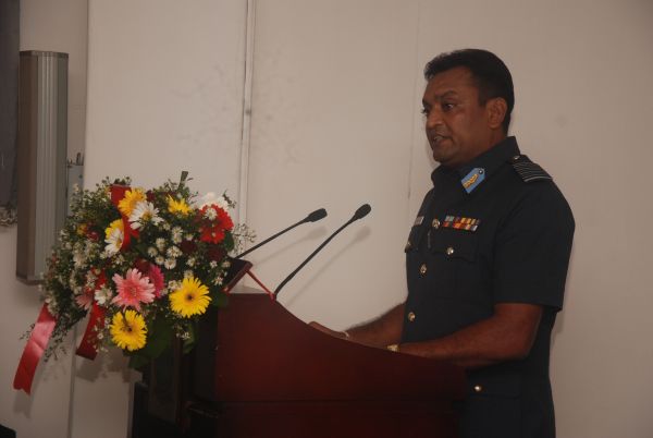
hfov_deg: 19.4
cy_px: 219
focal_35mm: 105
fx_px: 1907
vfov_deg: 13.1
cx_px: 326
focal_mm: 70
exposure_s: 1/100
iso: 400
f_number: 5.6
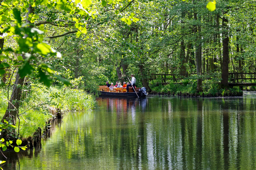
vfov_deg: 14.6
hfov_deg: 21.7
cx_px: 128
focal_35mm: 94
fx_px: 668
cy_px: 85
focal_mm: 62.5
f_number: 7.1
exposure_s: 1/100
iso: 200
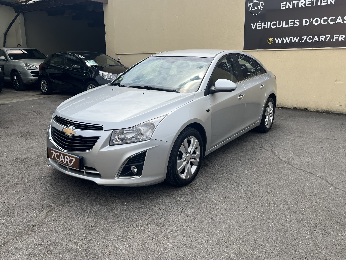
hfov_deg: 61.7
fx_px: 290
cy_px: 118
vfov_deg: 48.2
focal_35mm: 29
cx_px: 170
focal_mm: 5.1
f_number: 1.6
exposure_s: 1/3311
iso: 50
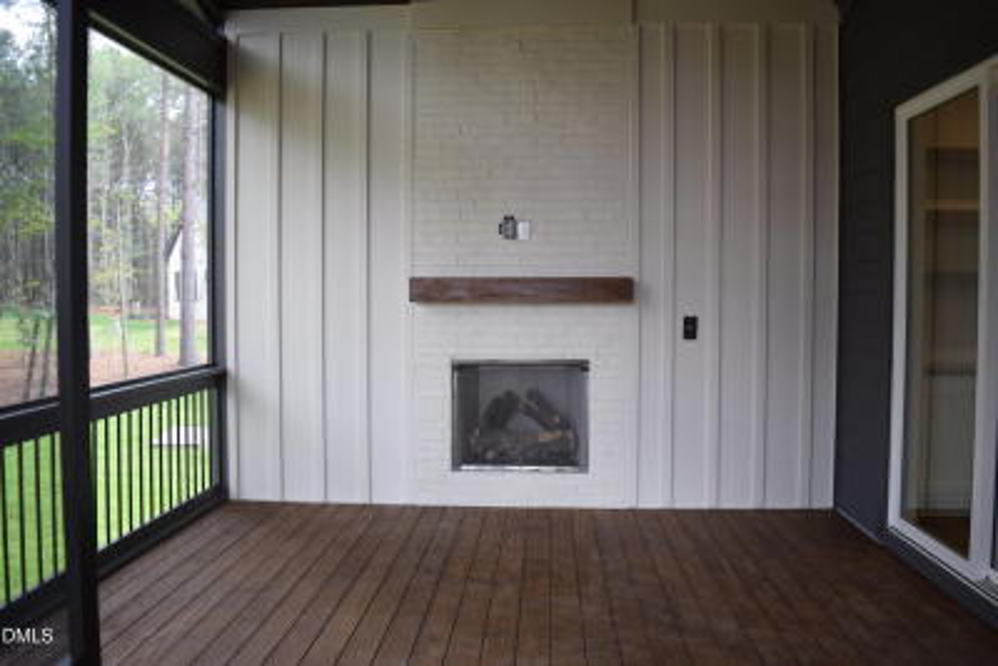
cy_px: 333
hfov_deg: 67.4
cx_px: 499
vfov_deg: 48.0
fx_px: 749
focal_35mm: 27
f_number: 4.5
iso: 400
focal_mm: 18
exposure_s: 1/80
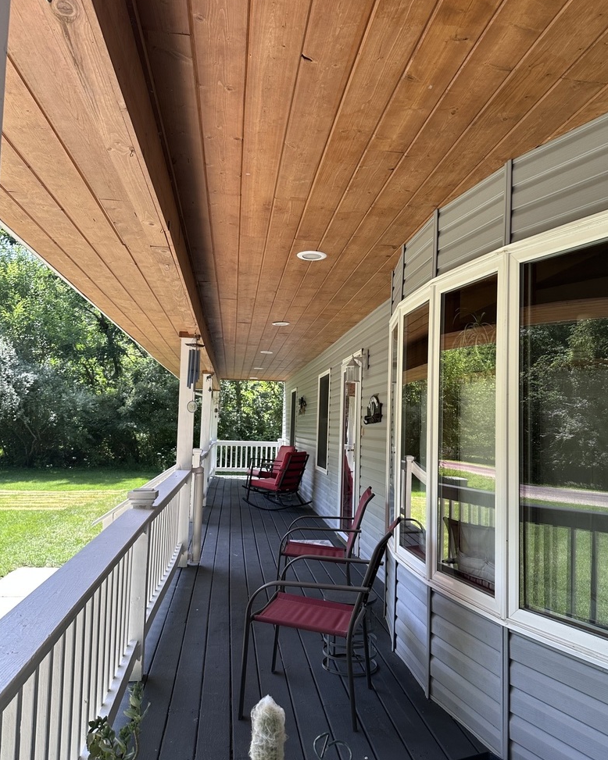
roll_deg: -2.7
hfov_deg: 54.9
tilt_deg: +4.3
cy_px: 373
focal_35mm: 26
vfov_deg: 66.0
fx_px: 585
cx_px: 302
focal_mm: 6.86
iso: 80
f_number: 1.78
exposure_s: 1/404
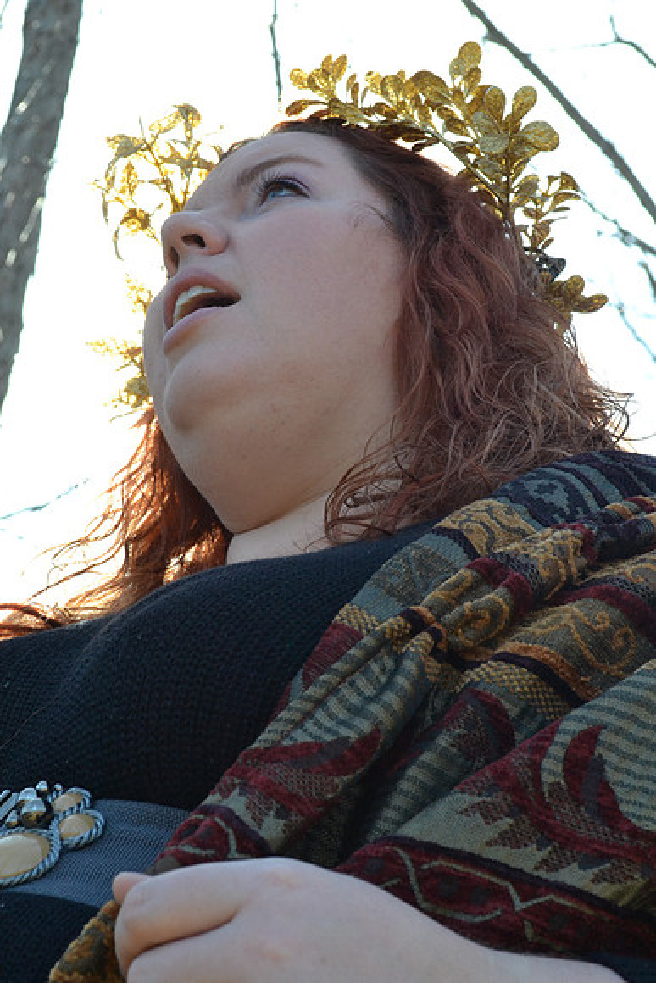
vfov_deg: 24.6
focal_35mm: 82
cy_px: 492
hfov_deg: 16.6
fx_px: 2253
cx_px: 328
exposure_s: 1/500
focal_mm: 55
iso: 1600
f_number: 11
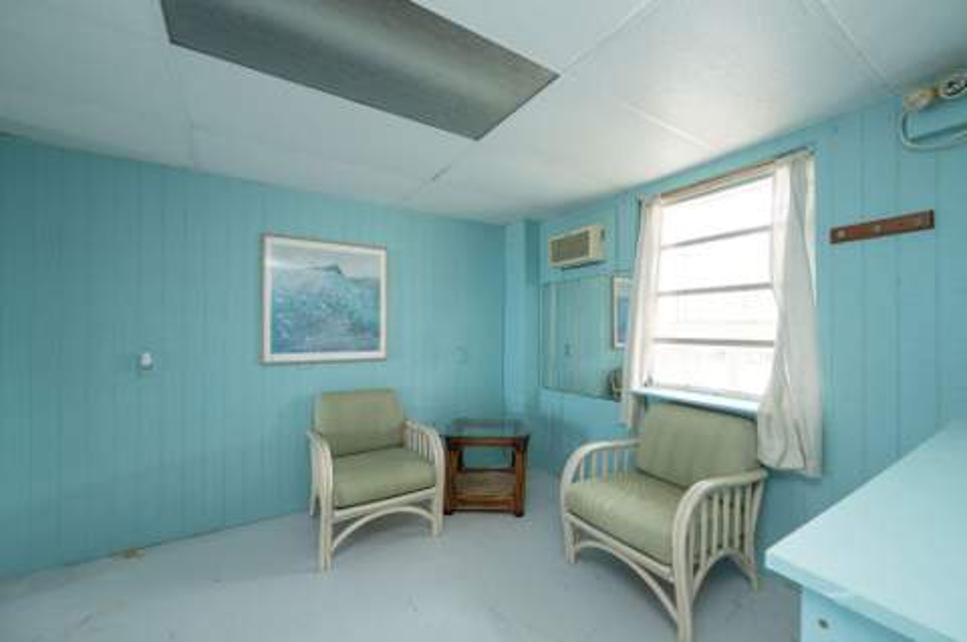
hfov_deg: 104.3
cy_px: 321
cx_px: 484
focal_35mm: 14
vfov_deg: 81.1
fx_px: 376
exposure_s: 1/60
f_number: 8
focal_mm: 14
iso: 1250
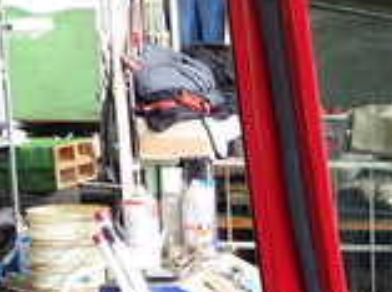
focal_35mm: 115
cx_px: 622
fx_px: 1299
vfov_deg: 12.3
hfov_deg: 15.5
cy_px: 412
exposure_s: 1/30
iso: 250
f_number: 2.3
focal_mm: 5.4
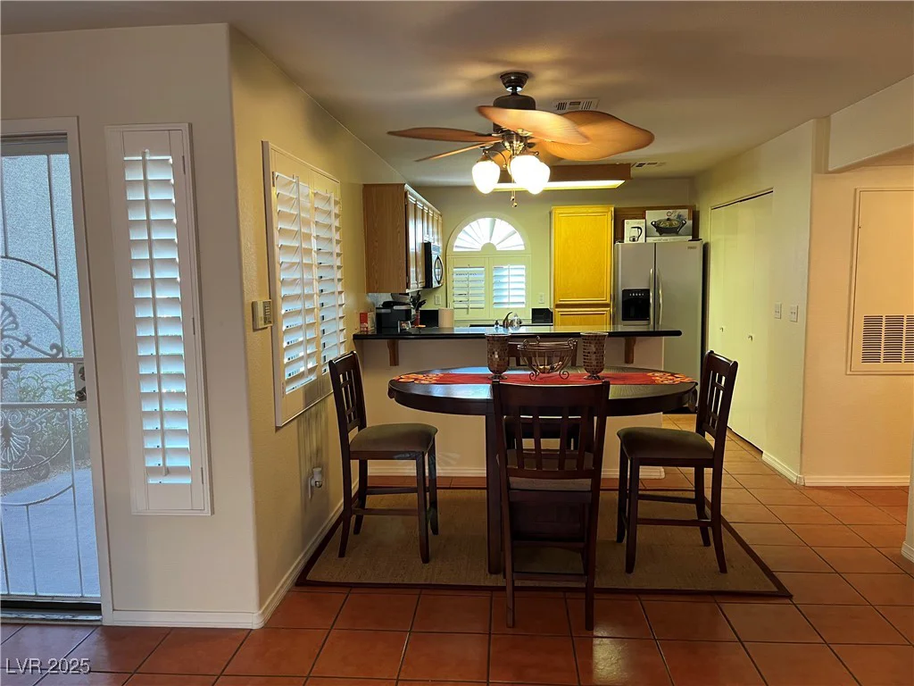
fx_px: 687
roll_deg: +1.0
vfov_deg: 53.1
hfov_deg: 67.3
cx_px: 457
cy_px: 343
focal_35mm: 26
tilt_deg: -6.5
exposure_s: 1/60
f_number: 1.6
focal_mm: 5.1
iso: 125
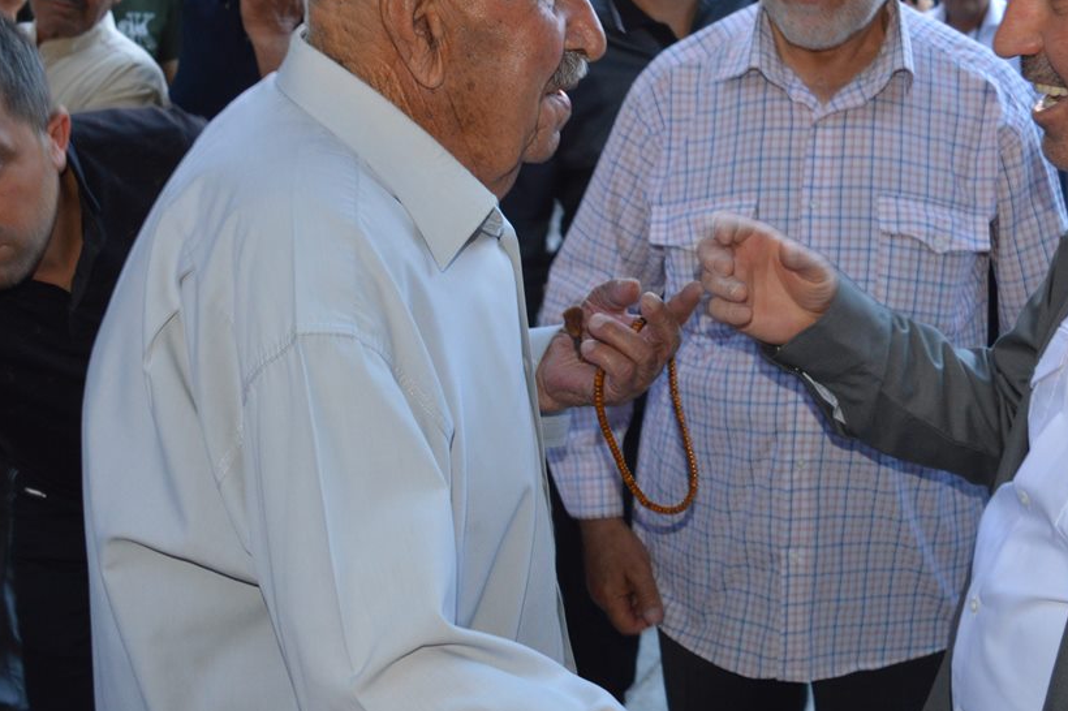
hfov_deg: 39.6
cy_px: 311
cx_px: 573
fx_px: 1483
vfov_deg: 26.9
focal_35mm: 50
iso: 500
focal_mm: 20
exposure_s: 1/60
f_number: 3.5
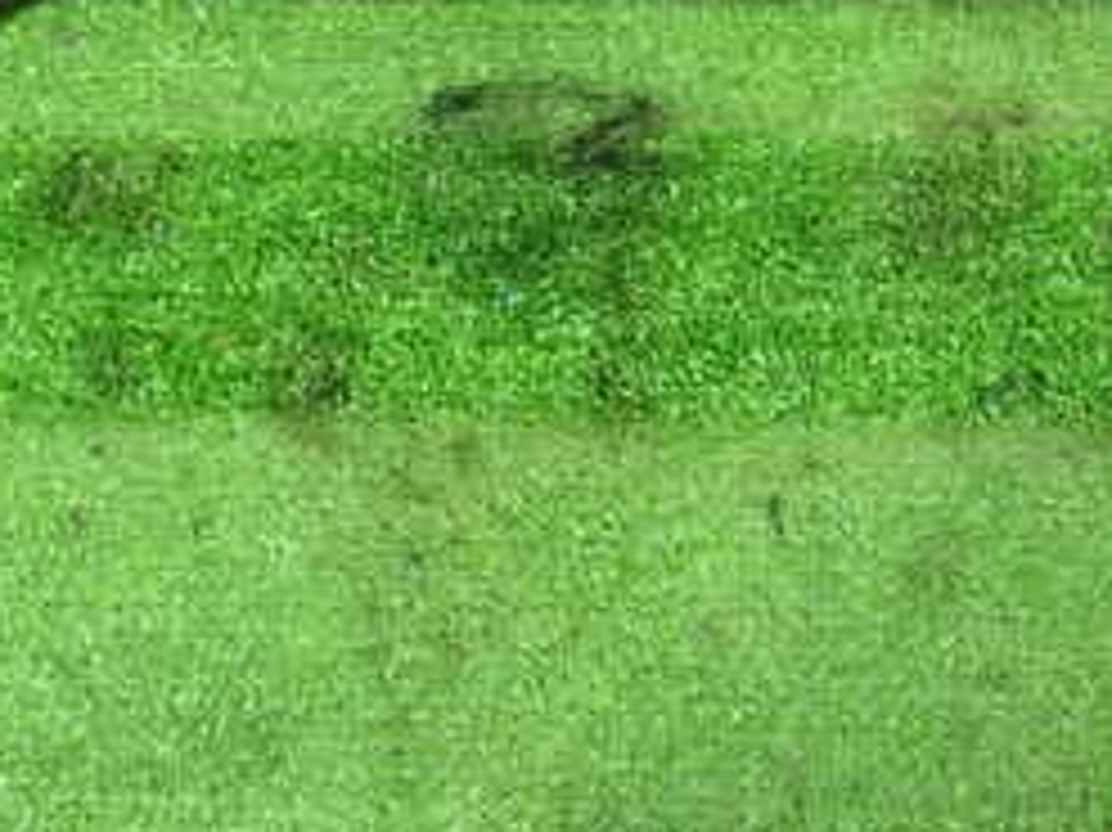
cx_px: 788
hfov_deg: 26.5
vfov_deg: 19.3
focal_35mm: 73
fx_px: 2344
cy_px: -72
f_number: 2.3
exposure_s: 1/30
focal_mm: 5.4
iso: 800
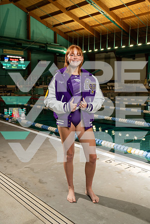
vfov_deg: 54.4
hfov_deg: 37.9
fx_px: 219
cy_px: 112
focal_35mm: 35
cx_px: 75
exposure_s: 1/250
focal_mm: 35
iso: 500
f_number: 4
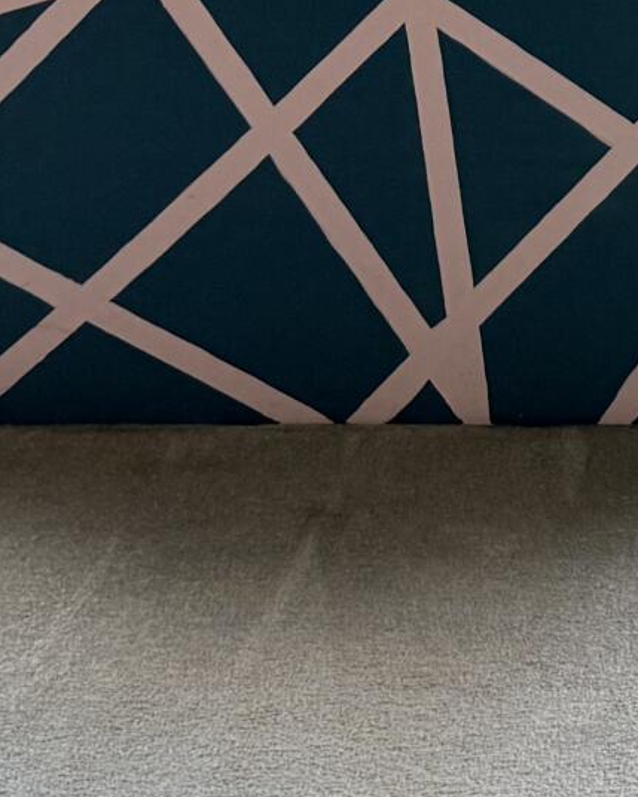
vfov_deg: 14.3
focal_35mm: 131
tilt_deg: -10.9
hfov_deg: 11.3
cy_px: -116
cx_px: 992
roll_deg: -1.2
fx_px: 3091
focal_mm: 6.76
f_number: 1.78
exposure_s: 1/103
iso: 200
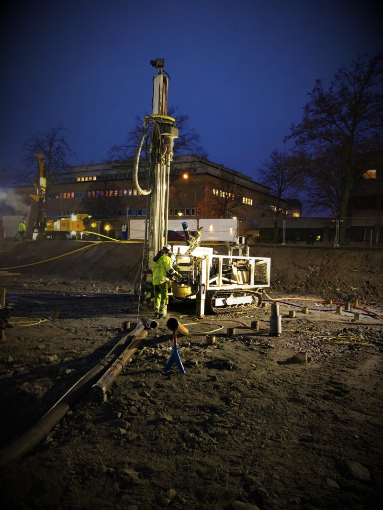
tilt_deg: -0.9
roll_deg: -1.7
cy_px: 255
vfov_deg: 63.4
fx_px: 413
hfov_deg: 49.8
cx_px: 192
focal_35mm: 28
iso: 100
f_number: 1.8
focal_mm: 3.99
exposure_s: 1/4
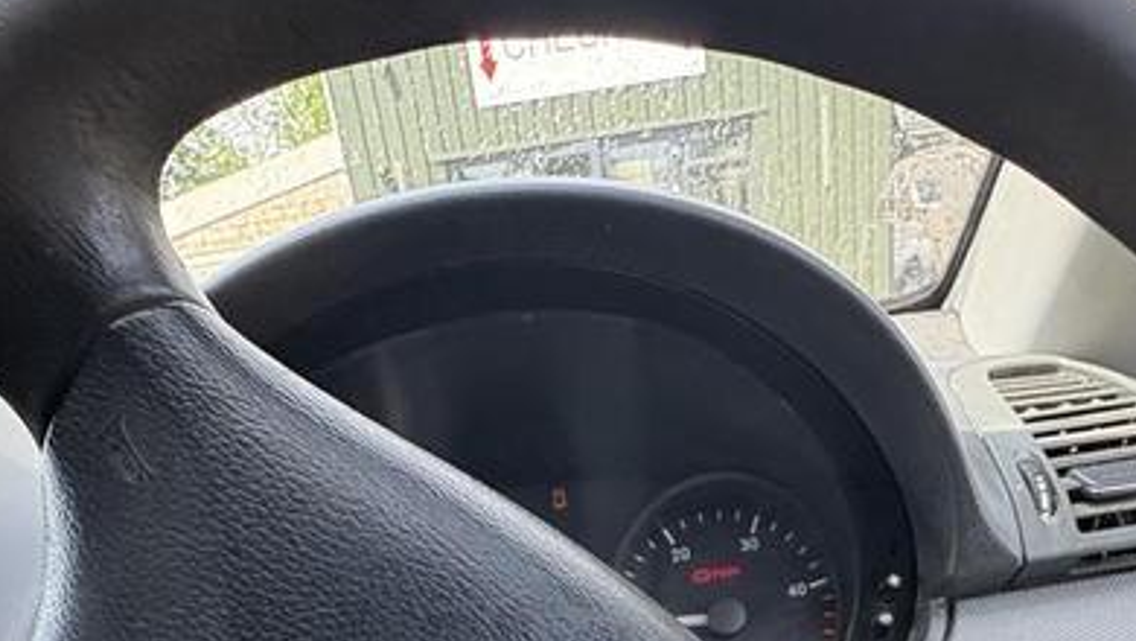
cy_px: 947
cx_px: 638
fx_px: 1055
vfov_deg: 25.7
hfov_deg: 56.4
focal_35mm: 35
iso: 100
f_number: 2.2
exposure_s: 1/141
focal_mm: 2.22
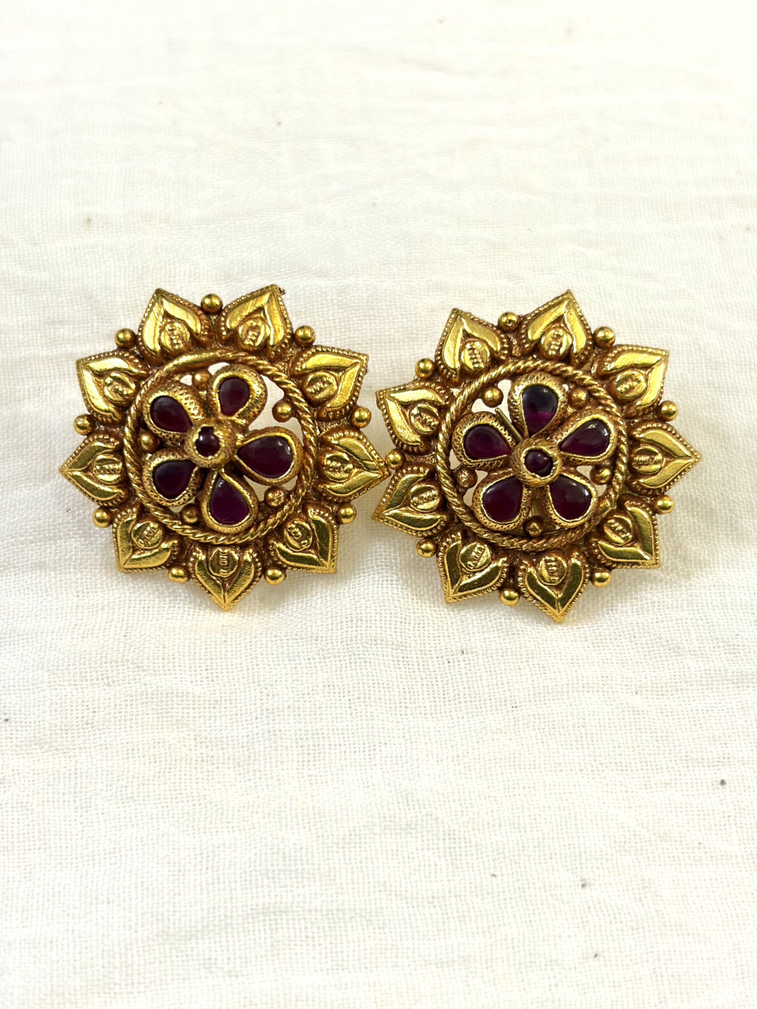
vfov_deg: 35.5
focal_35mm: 54
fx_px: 1574
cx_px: 387
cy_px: 501
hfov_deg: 27.0
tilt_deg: -62.7
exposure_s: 1/50
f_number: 1.6
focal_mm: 5.96
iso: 125
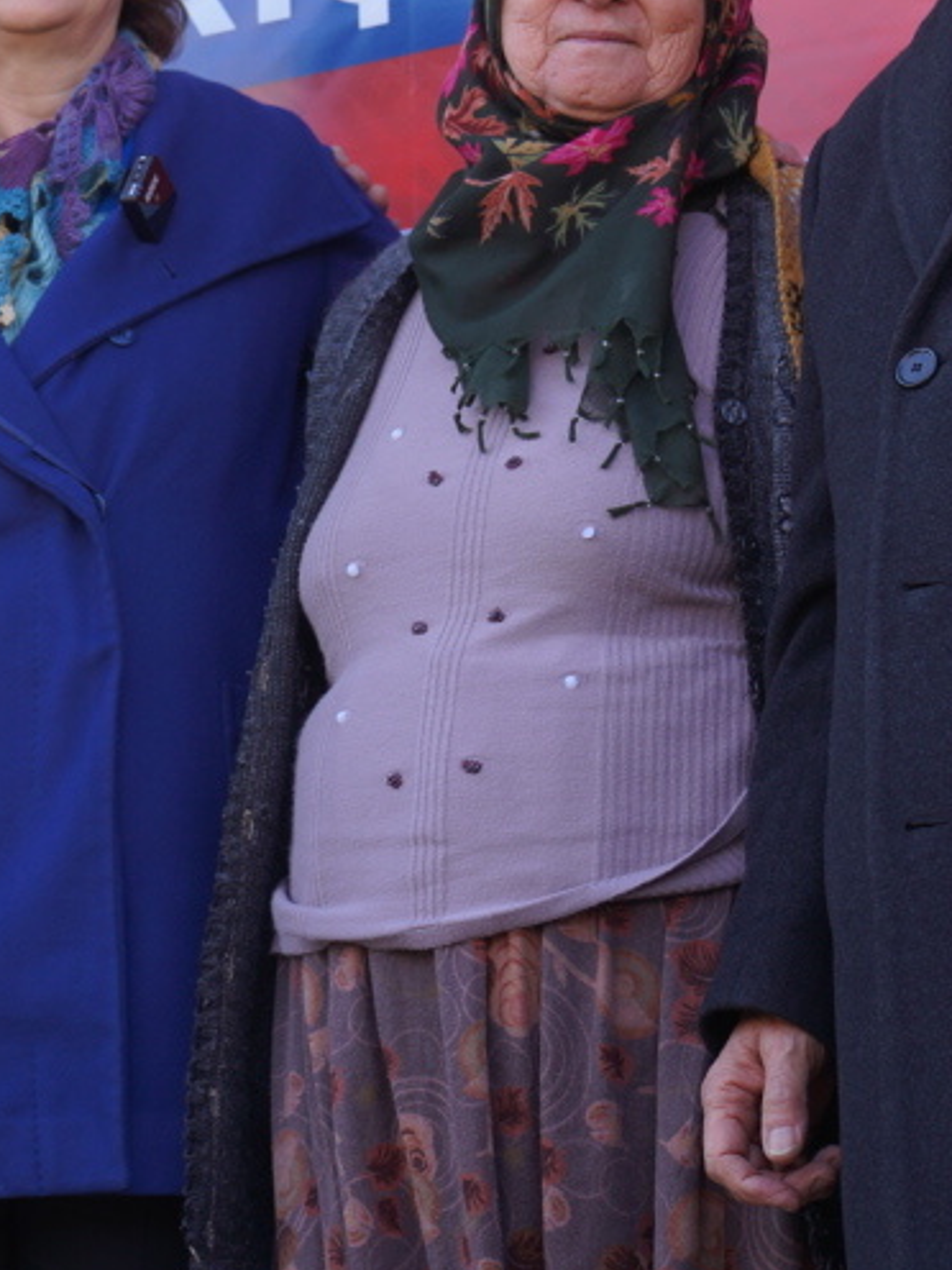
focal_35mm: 116
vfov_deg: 16.6
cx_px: -10
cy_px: 26
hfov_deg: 12.6
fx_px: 4254
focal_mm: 37
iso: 100
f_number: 4
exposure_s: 1/160
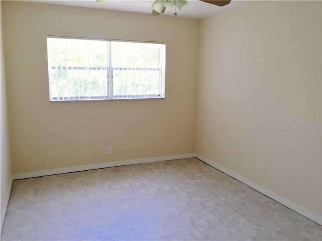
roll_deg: -0.1
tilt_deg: -10.6
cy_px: 120
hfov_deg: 61.7
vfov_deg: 48.2
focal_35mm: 29
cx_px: 161
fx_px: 270
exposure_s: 1/120
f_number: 2.2
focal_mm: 4.15
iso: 50
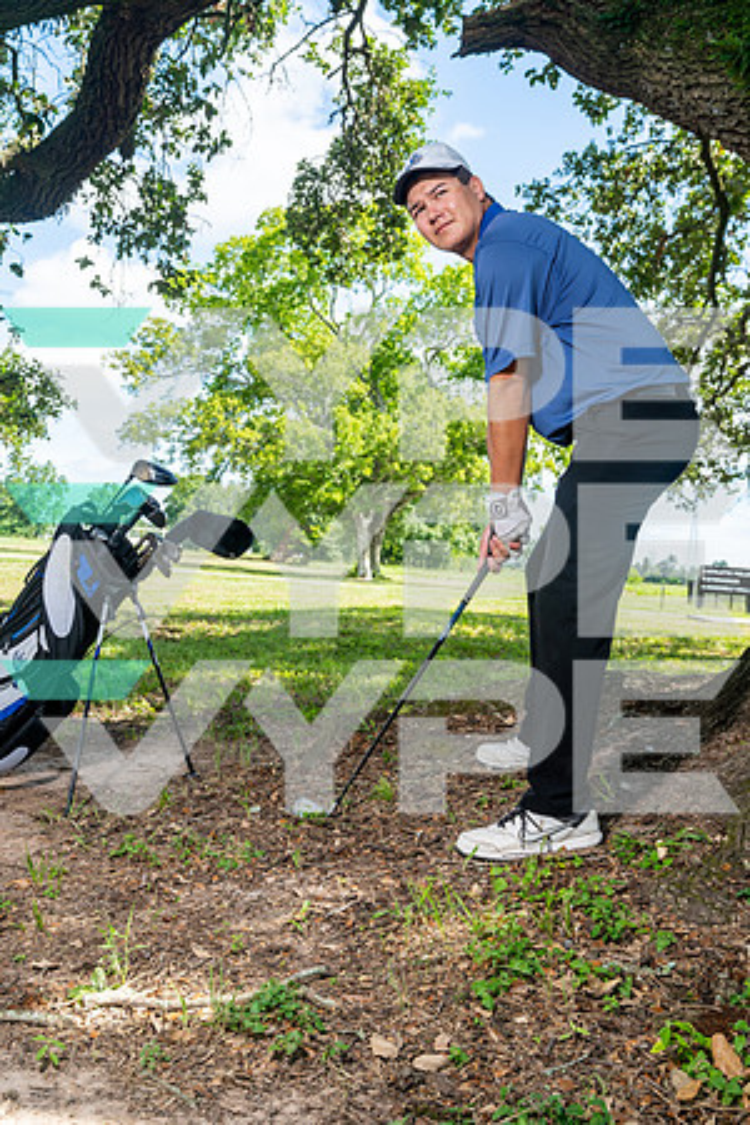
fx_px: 1125
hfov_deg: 36.9
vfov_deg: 53.1
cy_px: 562
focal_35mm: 36
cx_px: 375
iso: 100
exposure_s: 1/125
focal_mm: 36
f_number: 8
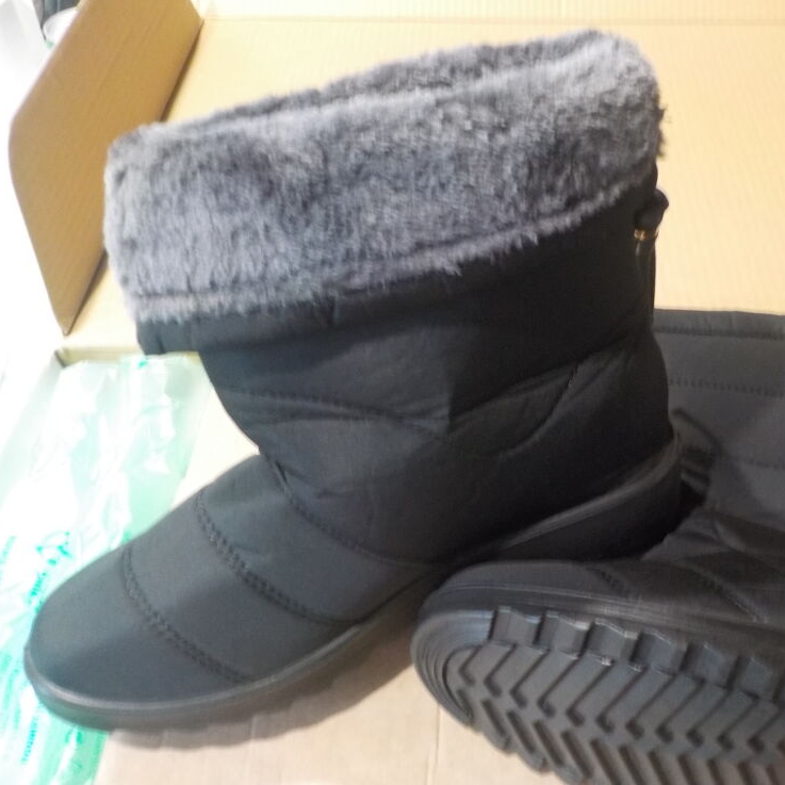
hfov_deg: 45.4
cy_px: 392
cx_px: 520
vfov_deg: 46.0
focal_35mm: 36
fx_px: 924
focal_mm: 4.1
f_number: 3.3
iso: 560
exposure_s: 1/8
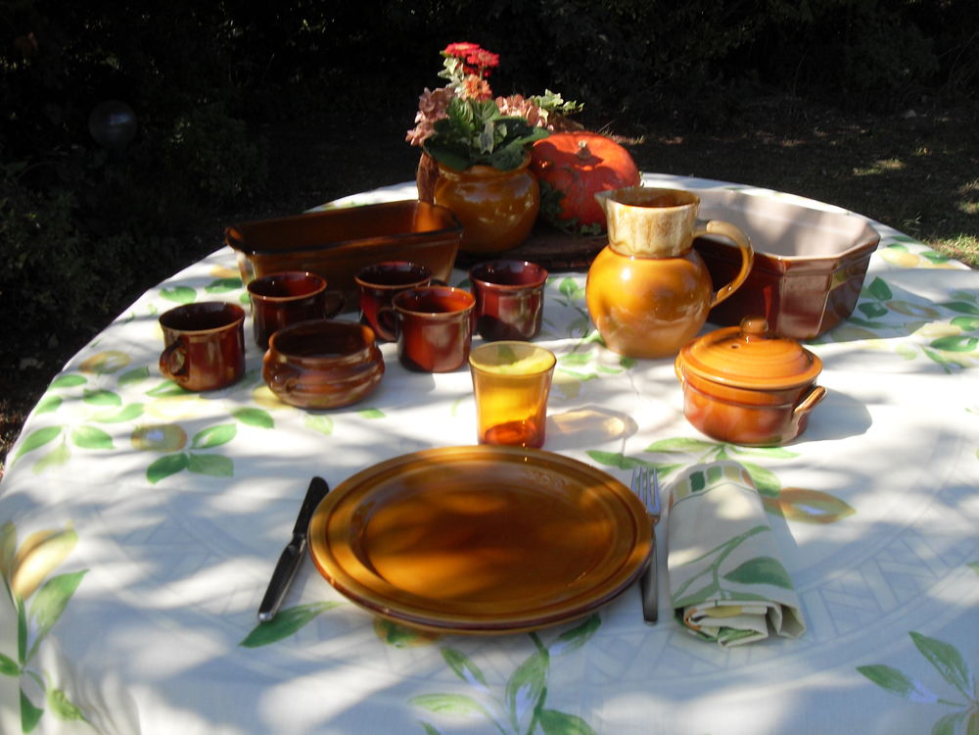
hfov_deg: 50.1
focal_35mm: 37
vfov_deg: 38.7
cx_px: 490
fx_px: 1046
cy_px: 368
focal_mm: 6.3
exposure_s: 1/60
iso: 80
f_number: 8.9
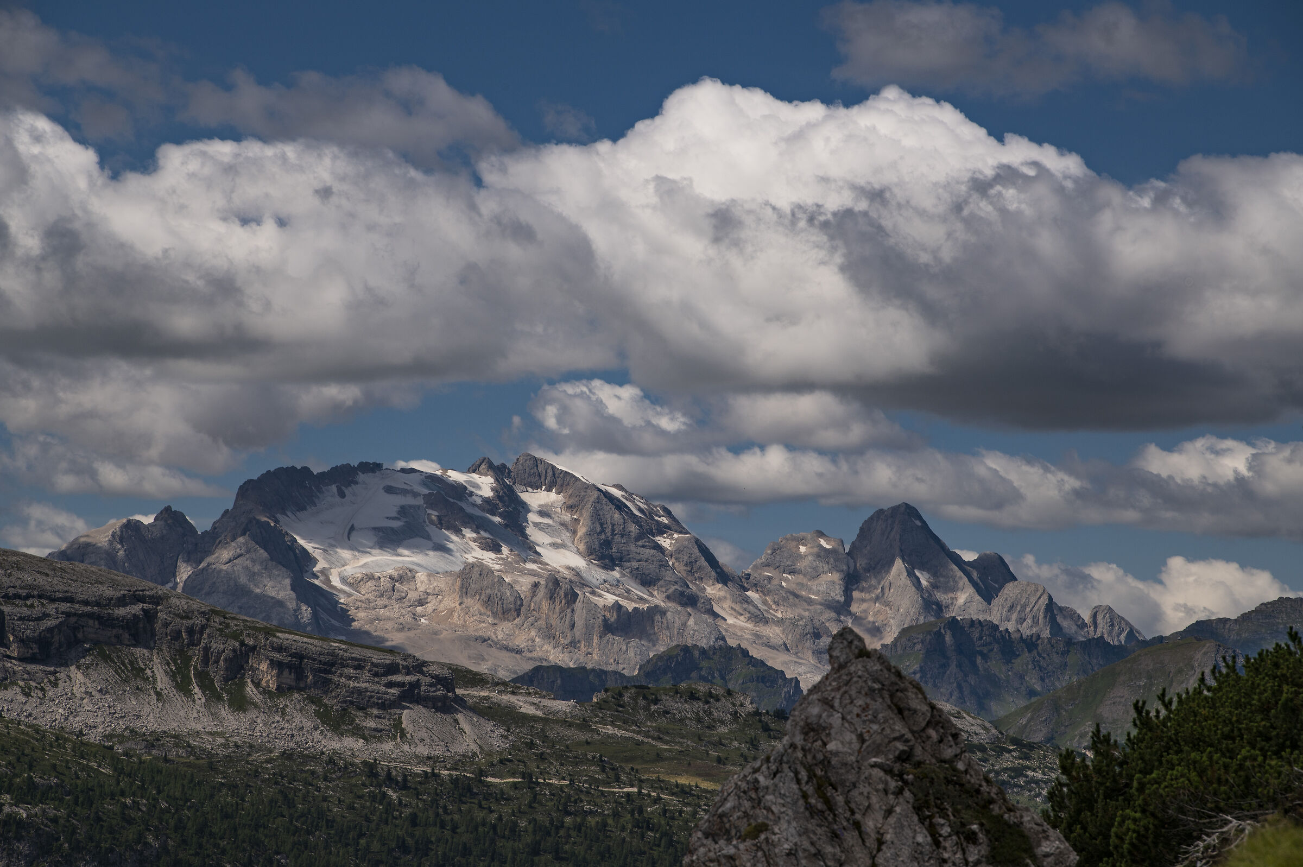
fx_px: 5426
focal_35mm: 150
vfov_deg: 9.1
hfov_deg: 13.7
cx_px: 652
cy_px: 434
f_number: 10
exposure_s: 1/250
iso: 100
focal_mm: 150
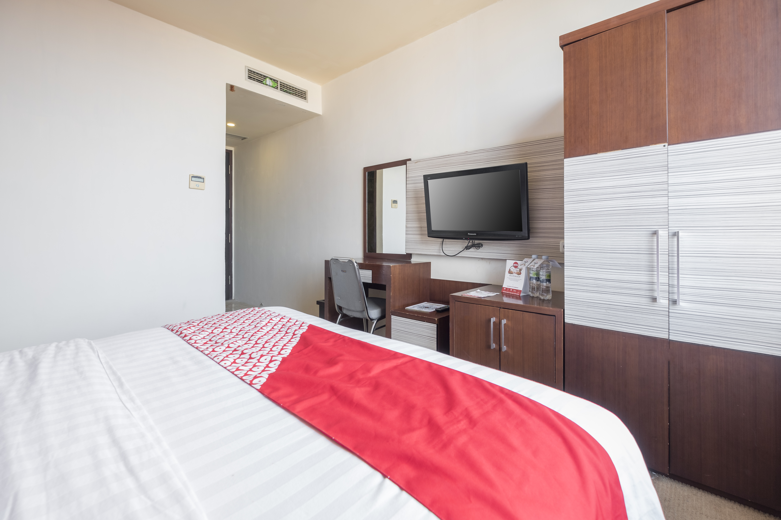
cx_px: 390
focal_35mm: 15
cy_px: 260
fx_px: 325
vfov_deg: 77.3
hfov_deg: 100.4
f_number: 4.5
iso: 200
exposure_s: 1/15
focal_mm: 10
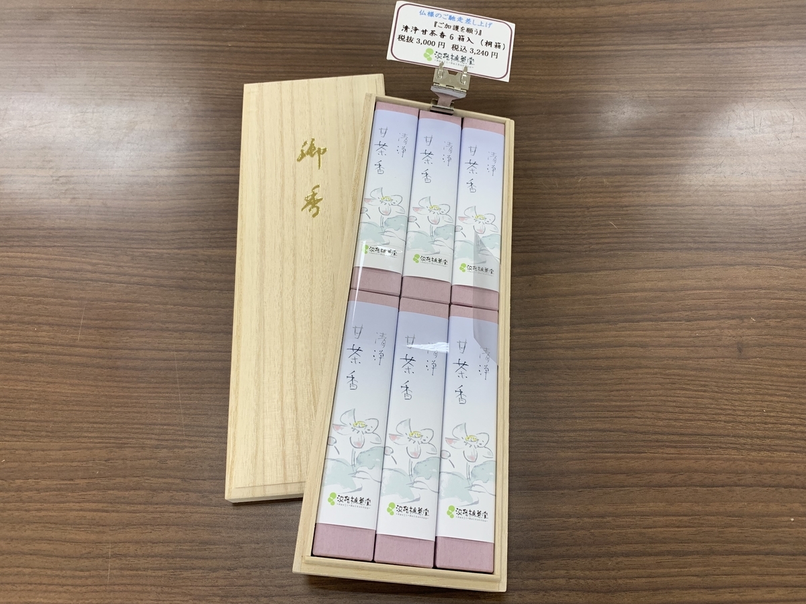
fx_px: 605
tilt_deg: -66.2
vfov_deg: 53.1
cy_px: 302
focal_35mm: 26
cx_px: 403
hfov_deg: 67.3
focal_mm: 4.25
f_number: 1.8
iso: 64
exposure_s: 1/100
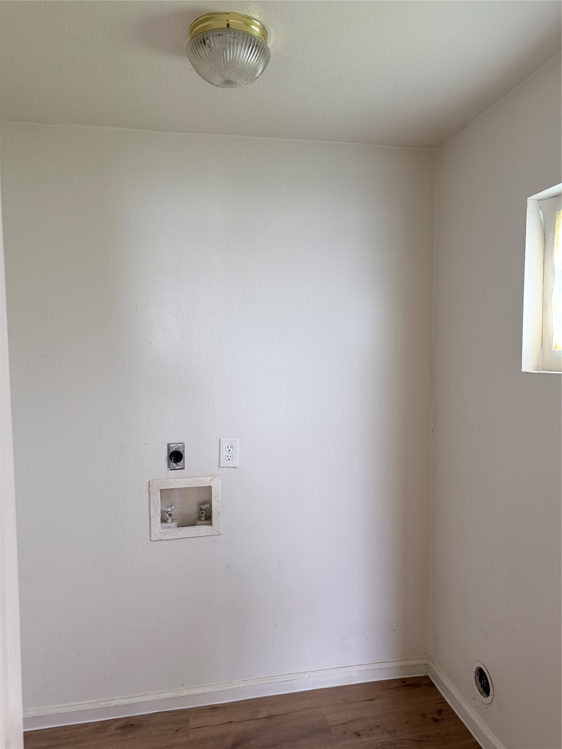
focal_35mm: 24
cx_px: 281
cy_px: 374
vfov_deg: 71.6
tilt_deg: -2.8
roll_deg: +0.8
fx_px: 520
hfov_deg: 56.8
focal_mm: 6.76
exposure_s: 1/60
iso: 160
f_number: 1.78
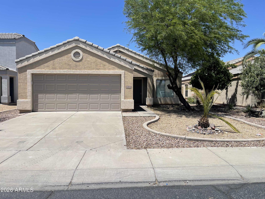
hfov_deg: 69.4
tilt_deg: -1.4
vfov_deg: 54.9
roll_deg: -0.4
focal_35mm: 25
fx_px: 191
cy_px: 100
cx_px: 132
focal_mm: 5.1
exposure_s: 1/4525
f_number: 1.6
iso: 32
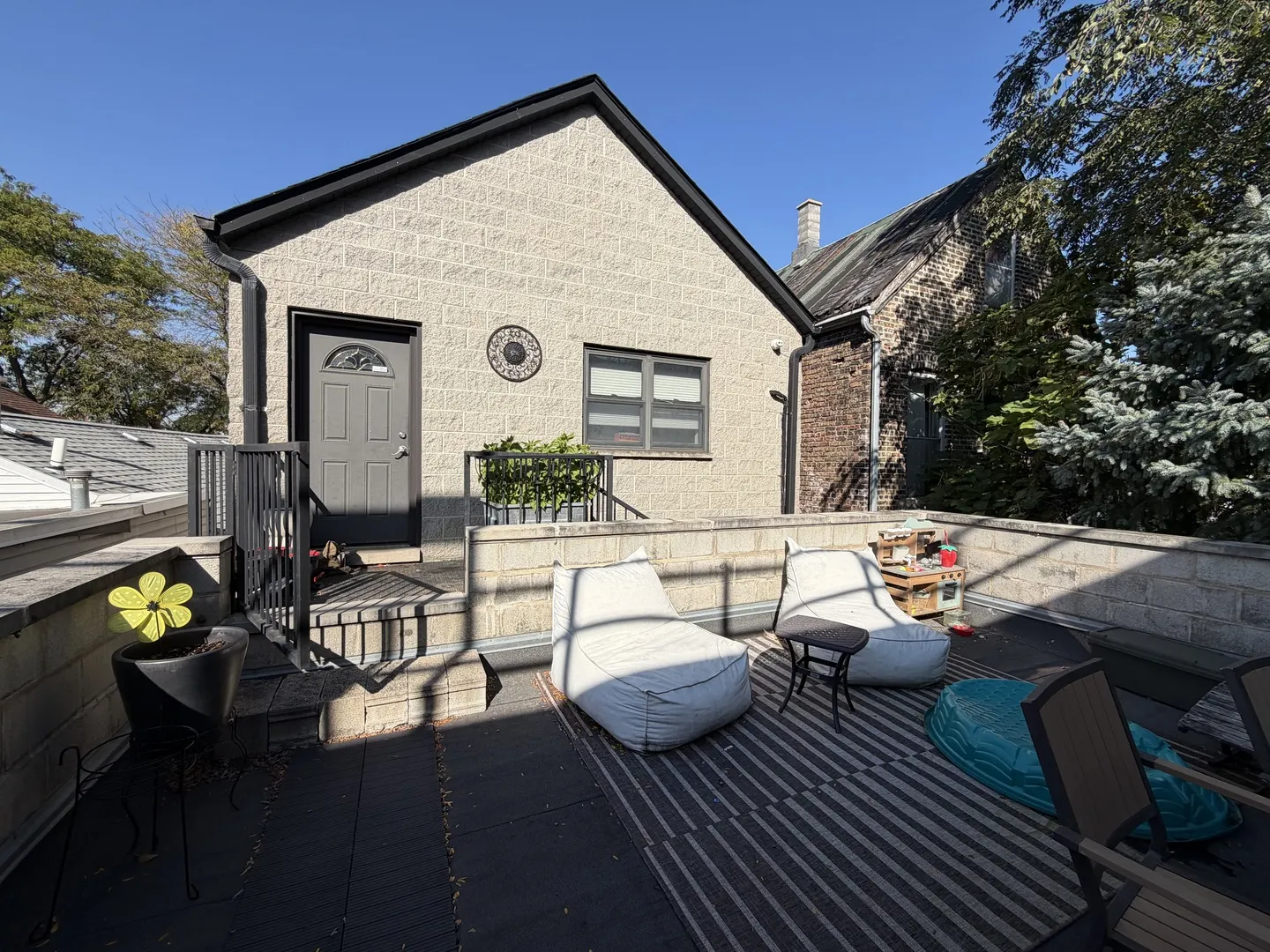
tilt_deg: -1.6
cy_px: 476
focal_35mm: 14
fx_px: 514
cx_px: 635
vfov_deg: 85.7
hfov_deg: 102.1
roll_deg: -0.2
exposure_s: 1/830
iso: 20
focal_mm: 2.22
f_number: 2.2
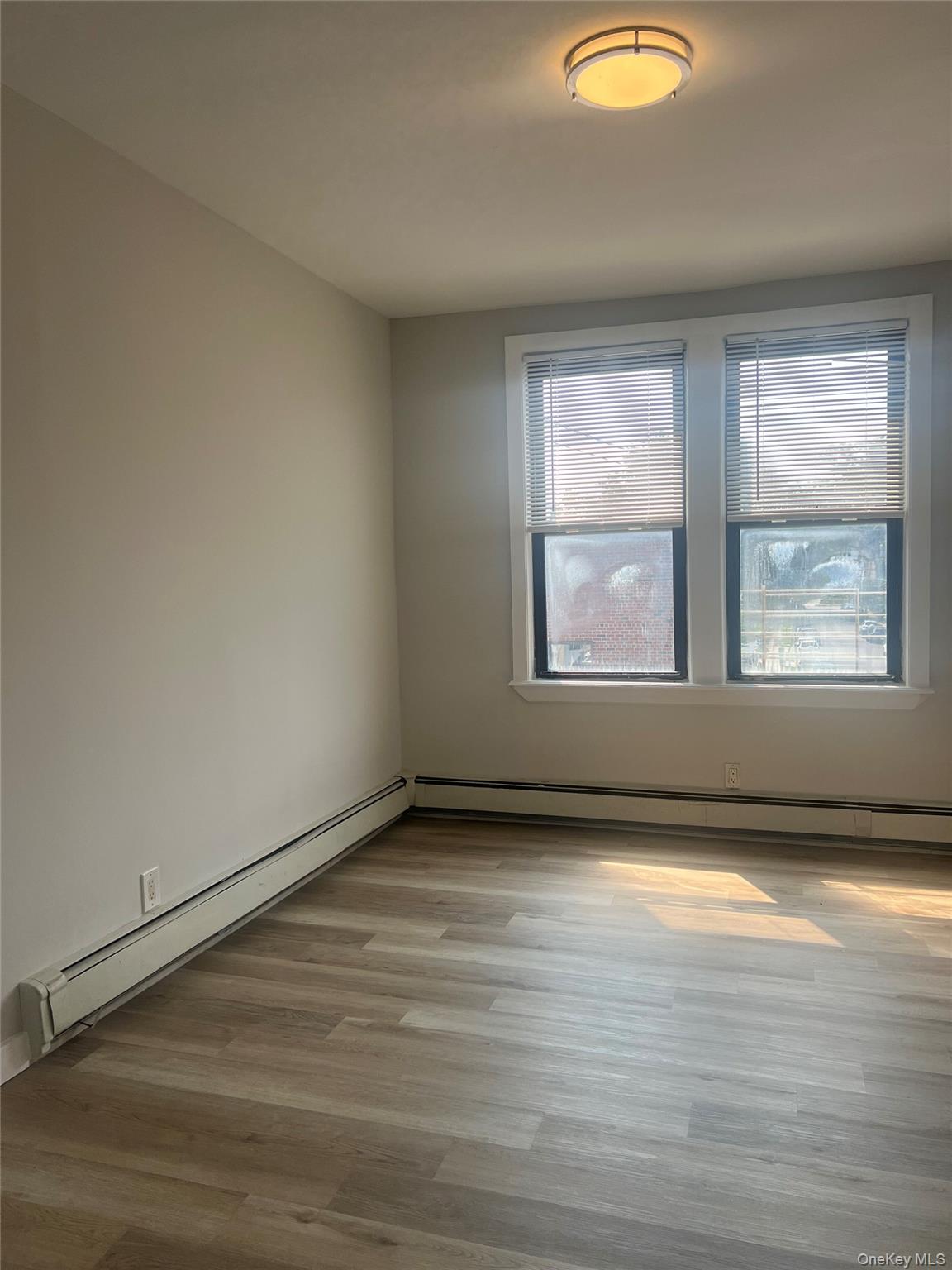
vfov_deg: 67.3
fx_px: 953
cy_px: 635
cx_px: 476
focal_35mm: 26
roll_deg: +0.6
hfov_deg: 53.1
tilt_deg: -4.0
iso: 50
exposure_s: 1/604
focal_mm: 5.7
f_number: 1.5
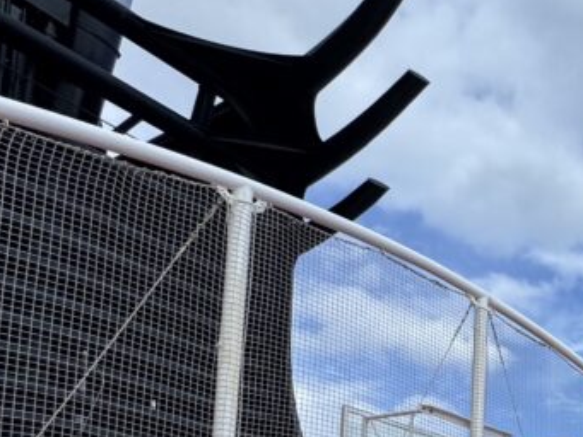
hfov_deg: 31.5
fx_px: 708
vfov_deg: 28.7
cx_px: 798
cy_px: 555
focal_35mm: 42
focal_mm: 2.22
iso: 50
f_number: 2.2
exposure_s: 1/1600
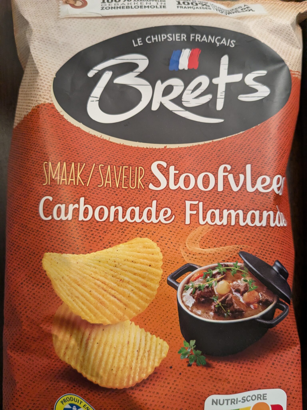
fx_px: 319
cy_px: 205
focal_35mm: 27
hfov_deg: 51.4
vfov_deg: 65.3
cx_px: 154
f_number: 1.73
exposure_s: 1/60
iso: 574
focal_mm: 4.38
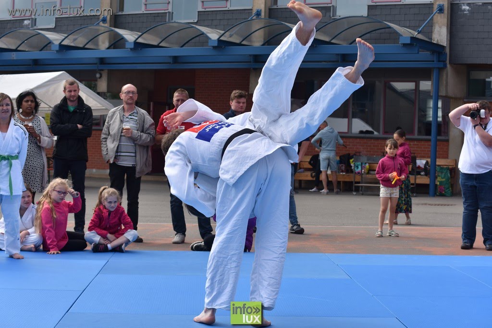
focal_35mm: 75
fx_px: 1025
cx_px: 246
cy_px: 164
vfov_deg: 18.2
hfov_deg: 27.0
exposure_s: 1/500
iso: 100
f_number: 6.3
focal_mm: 50
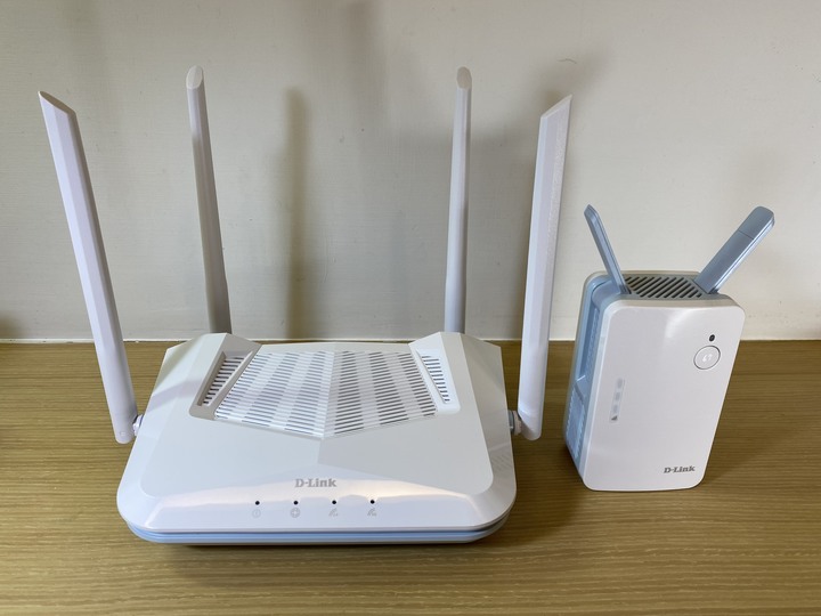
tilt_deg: -24.8
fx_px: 617
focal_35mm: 26
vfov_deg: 53.1
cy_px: 308
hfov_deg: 67.3
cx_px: 410
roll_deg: -1.2
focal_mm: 4.25
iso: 50
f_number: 1.8
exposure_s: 1/100
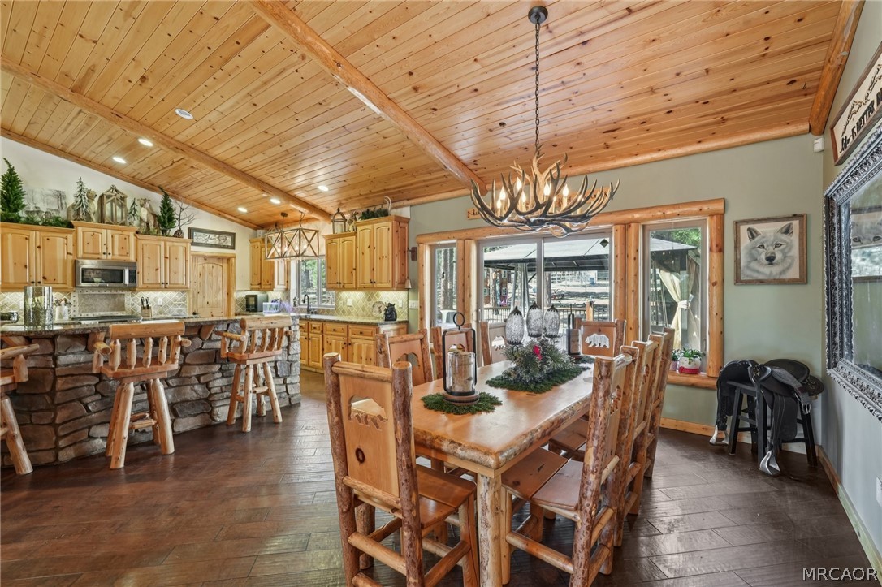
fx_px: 392
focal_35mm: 16
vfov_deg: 73.7
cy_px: 294
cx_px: 441
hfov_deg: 96.8
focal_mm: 16
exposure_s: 1/3.33
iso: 400
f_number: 8
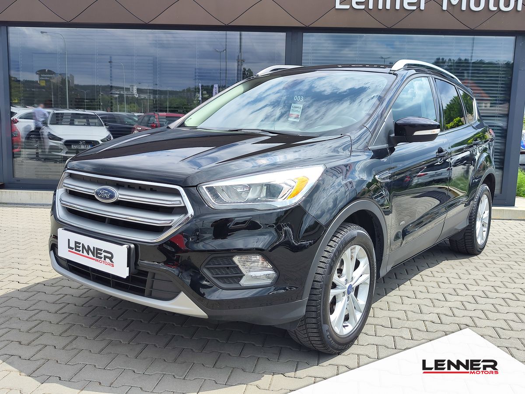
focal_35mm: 23
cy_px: 197
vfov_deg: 58.9
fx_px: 349
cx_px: 262
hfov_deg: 73.9
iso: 50
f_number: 1.69
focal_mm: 7.01
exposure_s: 1/669
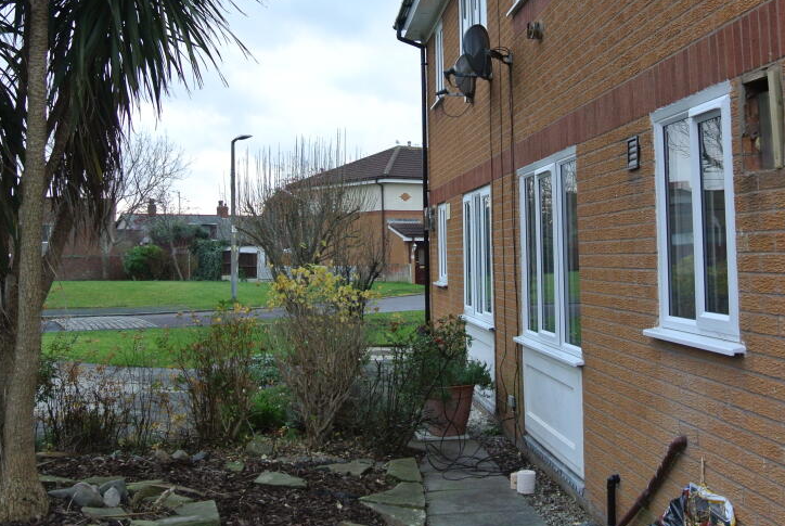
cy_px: 175
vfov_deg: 32.5
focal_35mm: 41
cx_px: 481
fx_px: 895
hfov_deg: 47.0
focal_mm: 11
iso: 400
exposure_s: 1/125
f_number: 3.5
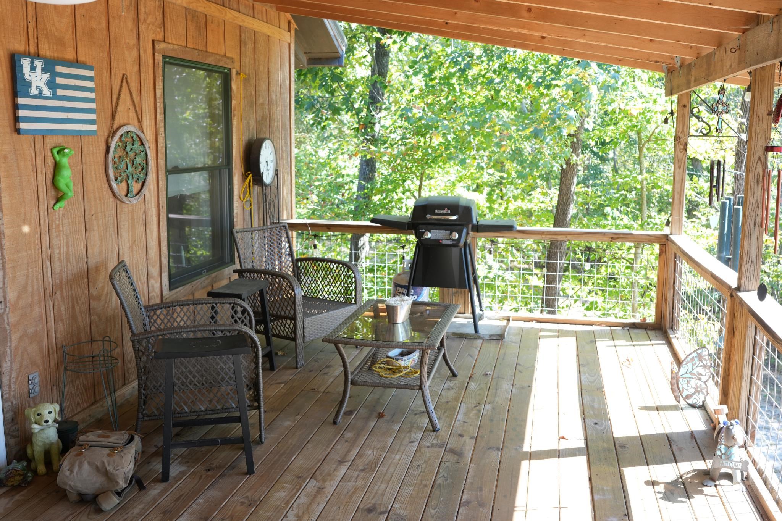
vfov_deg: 37.8
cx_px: 391
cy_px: 260
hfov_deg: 54.4
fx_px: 760
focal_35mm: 35
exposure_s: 1/100
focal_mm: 35
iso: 640
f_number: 6.3
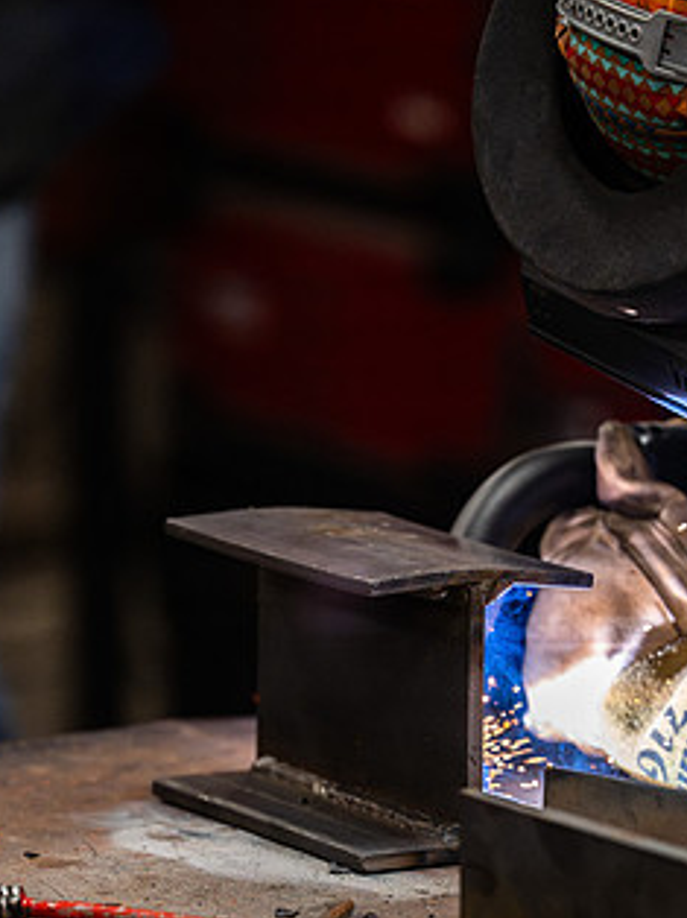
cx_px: 482
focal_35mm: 240
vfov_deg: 8.2
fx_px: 6359
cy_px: 649
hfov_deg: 6.2
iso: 800
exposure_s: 1/1000
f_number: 2.8
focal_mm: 104
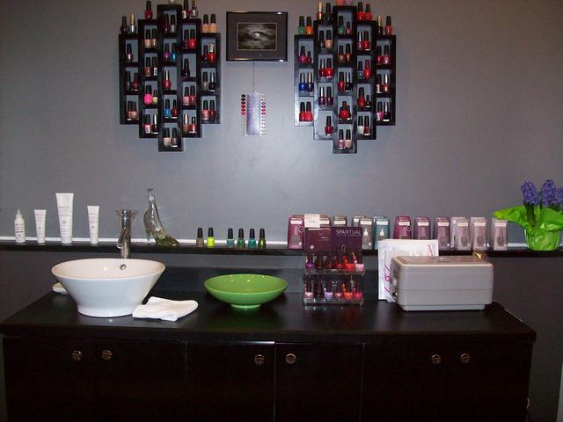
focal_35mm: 36
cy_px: 211
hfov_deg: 51.4
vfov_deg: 39.7
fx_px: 586
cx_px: 282
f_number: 2.7
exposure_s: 1/64
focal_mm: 6
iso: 200
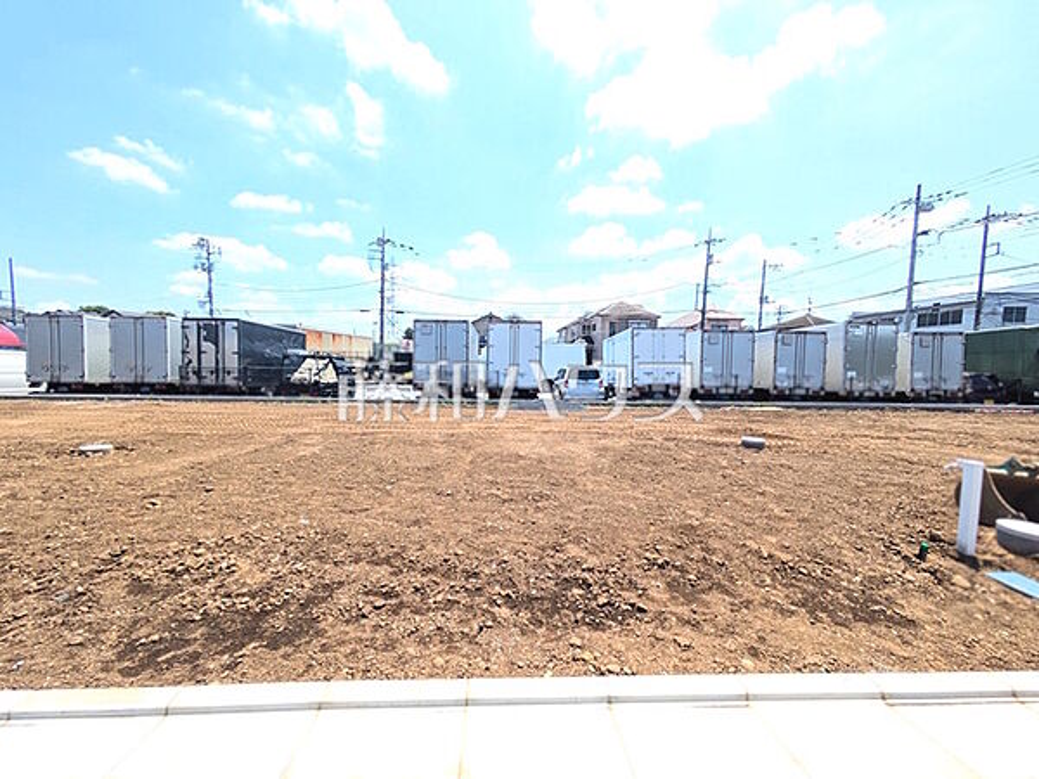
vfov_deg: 85.7
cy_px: 390
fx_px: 420
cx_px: 520
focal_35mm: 14
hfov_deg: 102.1
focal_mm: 1.83
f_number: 2.2
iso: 50
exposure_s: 1/883
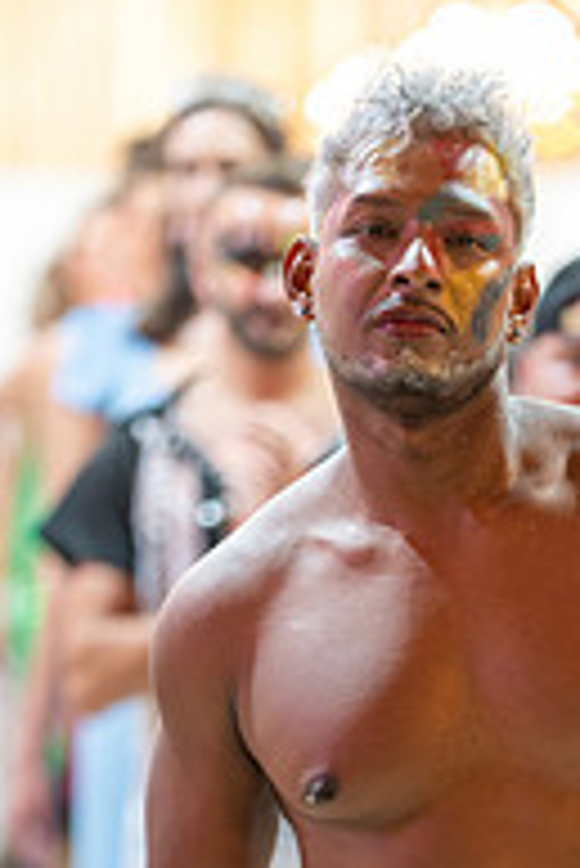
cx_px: 499
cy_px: 895
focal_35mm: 198
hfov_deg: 6.9
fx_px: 4776
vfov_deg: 10.3
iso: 800
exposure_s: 1/160
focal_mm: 85
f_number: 1.4
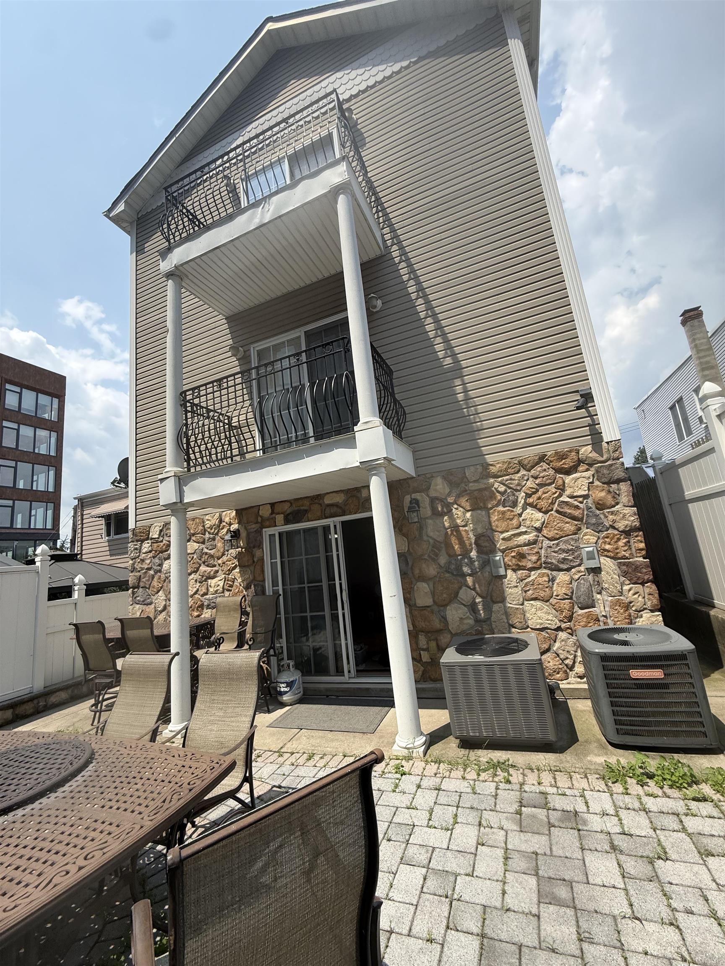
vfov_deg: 102.1
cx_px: 362
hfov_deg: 85.7
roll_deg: +5.4
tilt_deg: +13.8
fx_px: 391
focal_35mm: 14
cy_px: 483
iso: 50
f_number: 2.2
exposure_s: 1/1368
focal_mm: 2.22
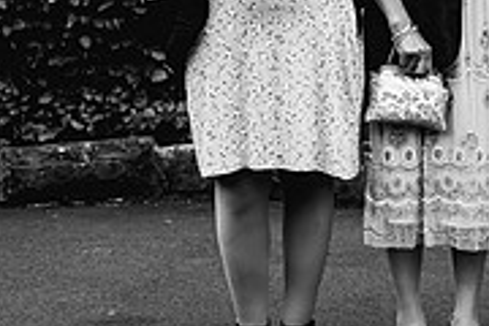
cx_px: 855
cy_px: -99
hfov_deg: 10.9
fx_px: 2418
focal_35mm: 178
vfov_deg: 7.6
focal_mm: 50
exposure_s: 1/500
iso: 250
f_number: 4
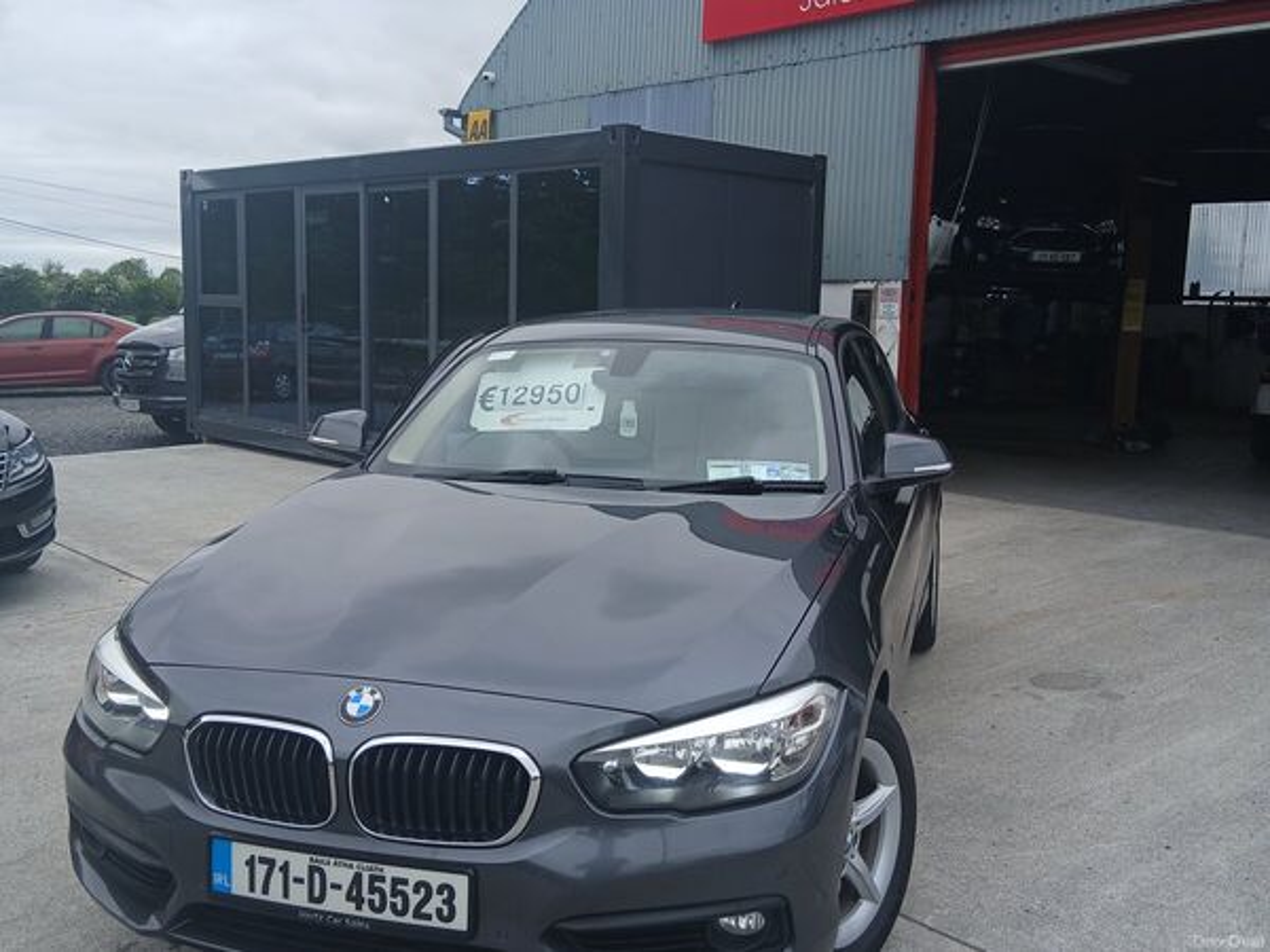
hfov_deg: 67.3
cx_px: 635
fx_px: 954
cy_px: 476
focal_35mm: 26
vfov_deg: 53.1
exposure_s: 1/144
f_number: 1.8
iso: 20
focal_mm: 3.98
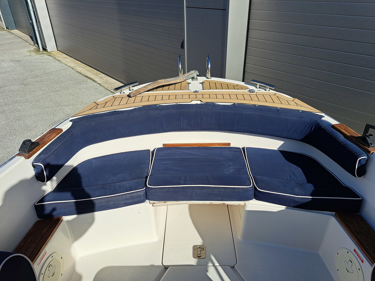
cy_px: 140
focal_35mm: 24
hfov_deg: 71.6
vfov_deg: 56.8
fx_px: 260
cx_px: 188
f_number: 1.8
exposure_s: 1/2083
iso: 50
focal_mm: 5.23
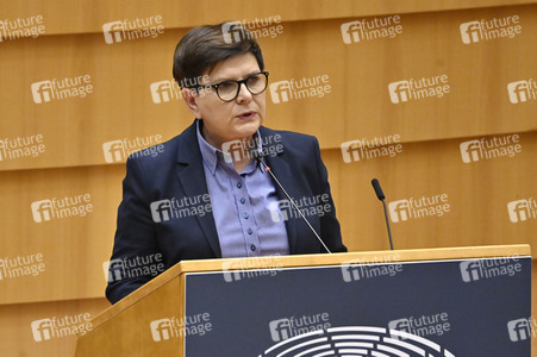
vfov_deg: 2.3
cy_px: 178
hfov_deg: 3.4
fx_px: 8943
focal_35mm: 600
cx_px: 268
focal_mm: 600
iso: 5000
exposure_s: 1/640
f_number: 6.3
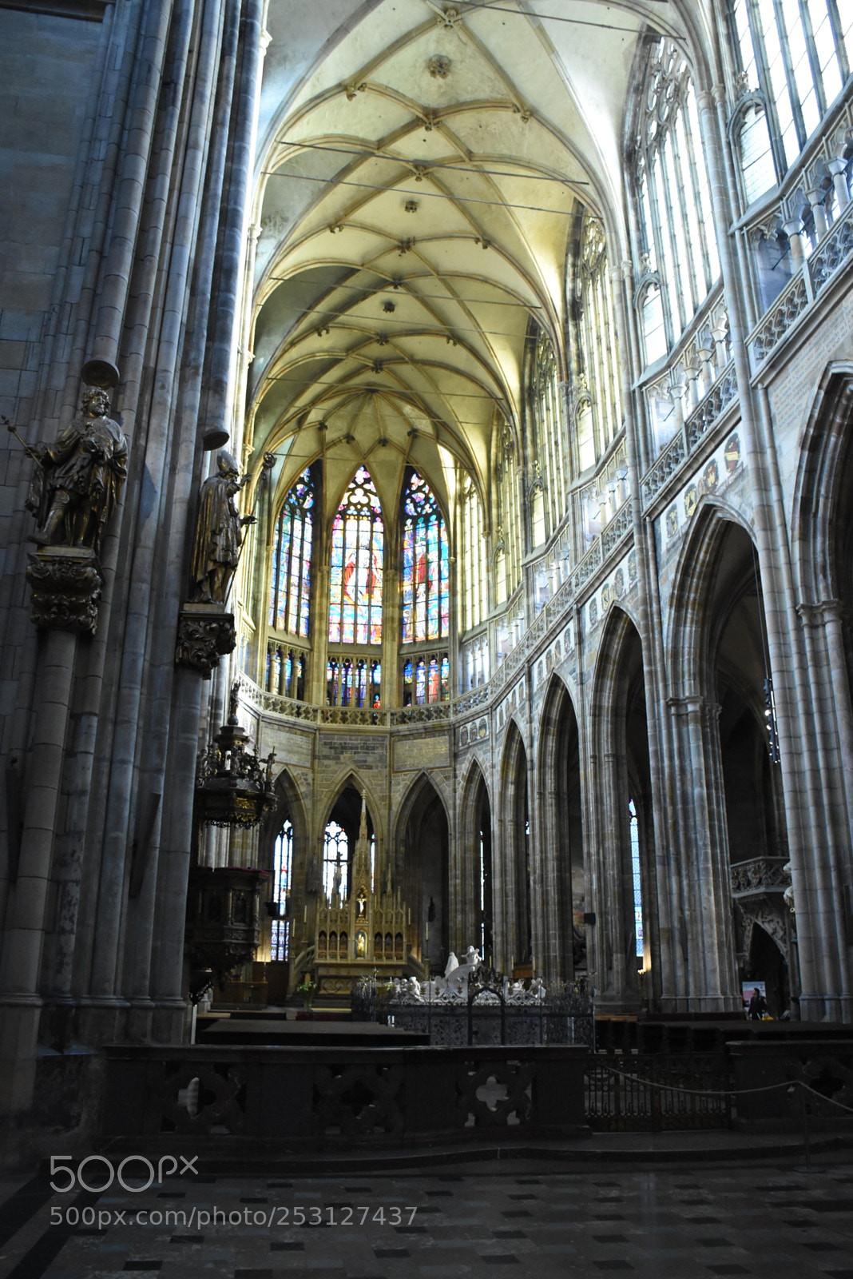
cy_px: 640
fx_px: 959
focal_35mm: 27
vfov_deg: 67.4
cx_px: 426
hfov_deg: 48.0
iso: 3200
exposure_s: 1/60
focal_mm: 18
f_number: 4.5
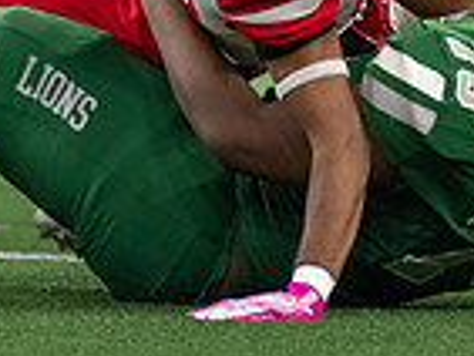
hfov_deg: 2.0
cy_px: -156
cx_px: 86
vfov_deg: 1.5
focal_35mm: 1005
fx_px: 13773
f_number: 2.8
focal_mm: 200
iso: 1600
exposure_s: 1/1000
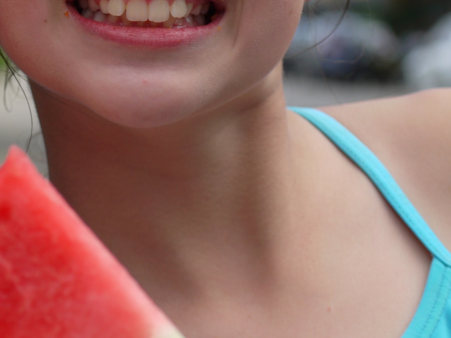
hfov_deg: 9.7
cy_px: 70
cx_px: 4
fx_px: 2632
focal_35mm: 202
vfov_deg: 7.3
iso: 100
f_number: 3.5
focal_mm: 38
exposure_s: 1/640
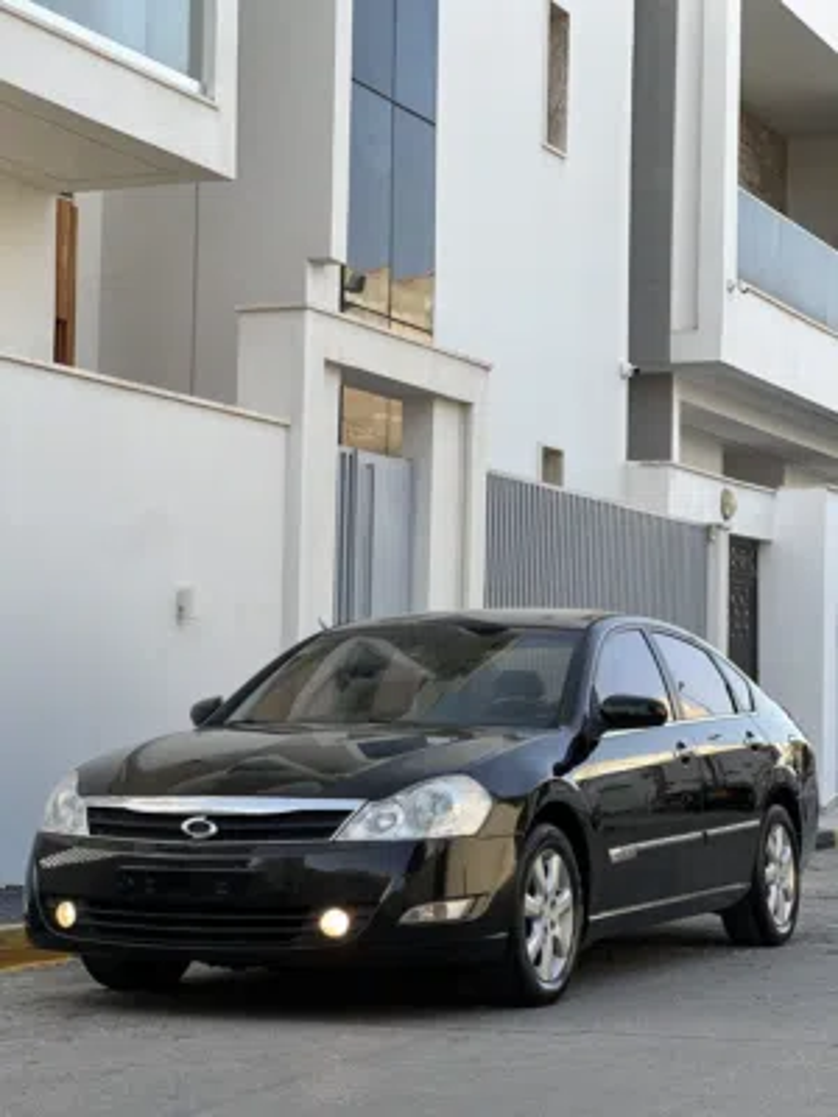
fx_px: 2485
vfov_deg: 25.3
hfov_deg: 19.1
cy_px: 558
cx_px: 419
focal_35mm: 77
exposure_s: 1/121
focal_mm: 9
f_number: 2.8
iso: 25
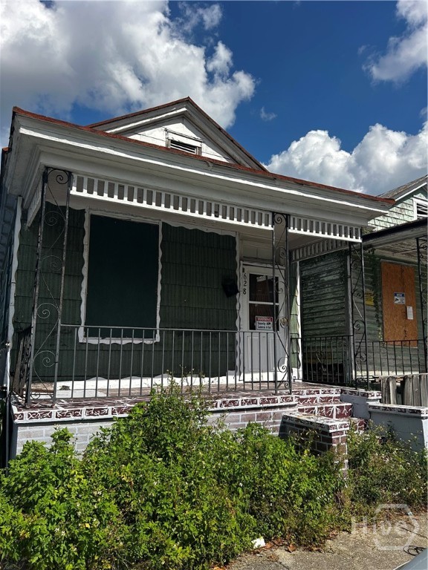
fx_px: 429
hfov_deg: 53.1
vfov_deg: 67.3
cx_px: 214
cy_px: 285
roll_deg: -1.2
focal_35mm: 26
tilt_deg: +7.1
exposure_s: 1/5076
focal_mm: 5.7
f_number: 1.5
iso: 50
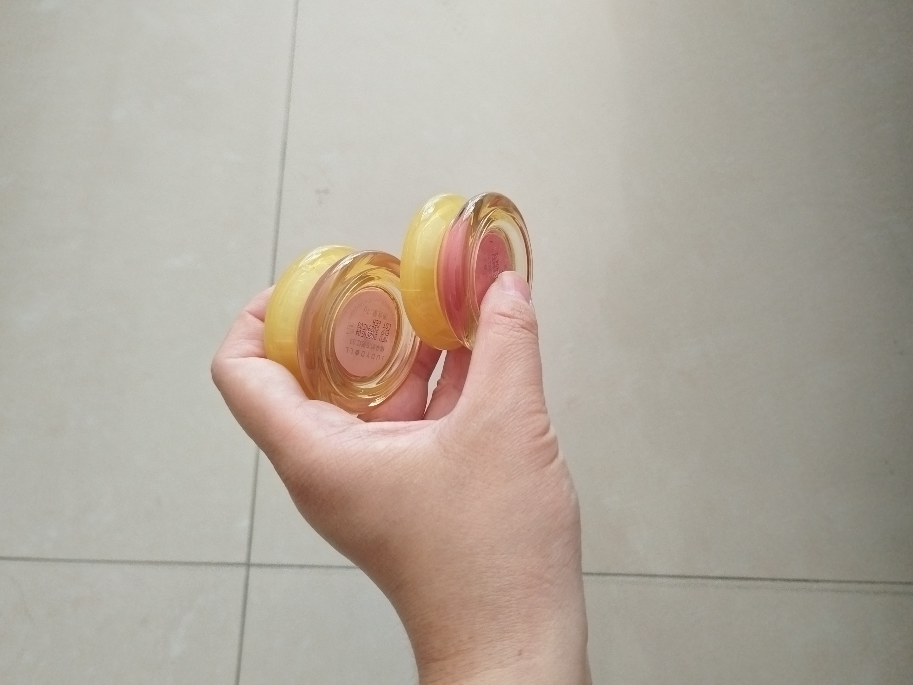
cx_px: 456
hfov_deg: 73.9
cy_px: 342
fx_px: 607
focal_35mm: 23
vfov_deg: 58.9
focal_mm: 5.52
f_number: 1.9
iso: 2892
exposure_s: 1/100
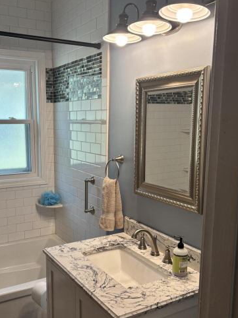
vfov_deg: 51.3
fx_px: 330
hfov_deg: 39.4
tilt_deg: -8.5
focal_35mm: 36
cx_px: 90
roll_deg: -0.2
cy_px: 175
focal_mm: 5.96
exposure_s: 1/118
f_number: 1.6
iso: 64
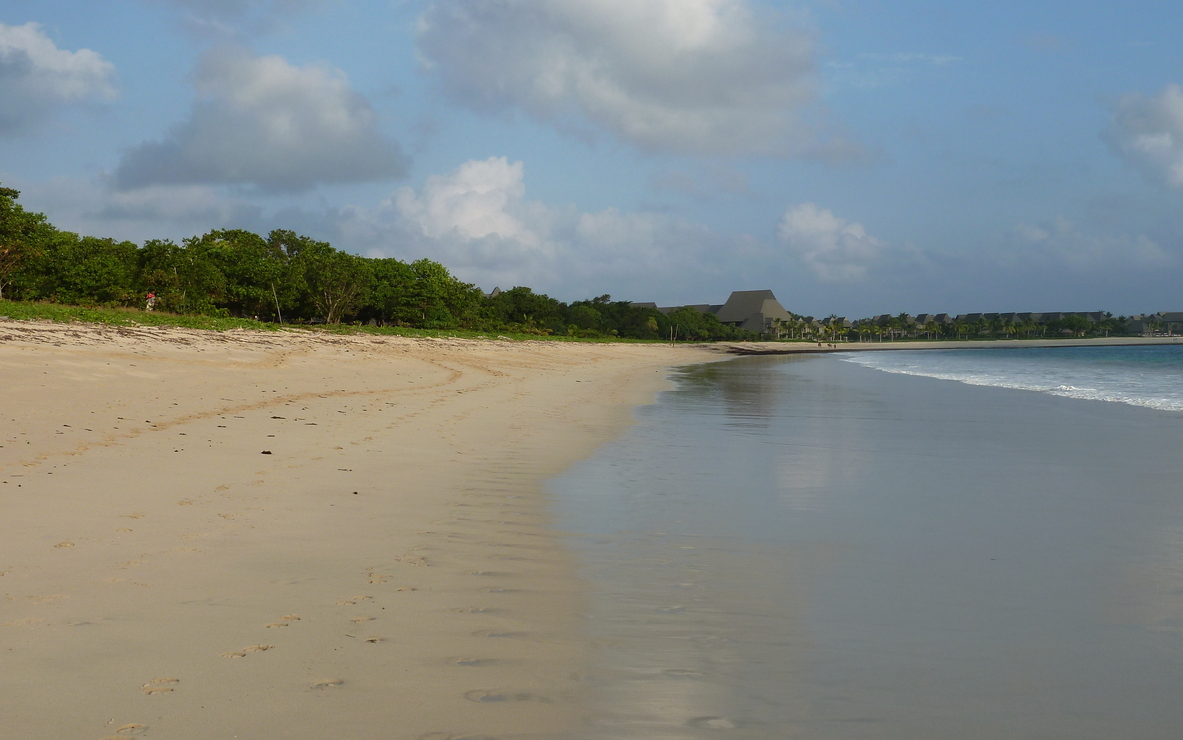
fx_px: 1387
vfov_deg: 29.9
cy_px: 400
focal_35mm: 43
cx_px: 584
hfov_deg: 46.2
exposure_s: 1/500
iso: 80
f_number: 4.5
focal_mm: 6.5
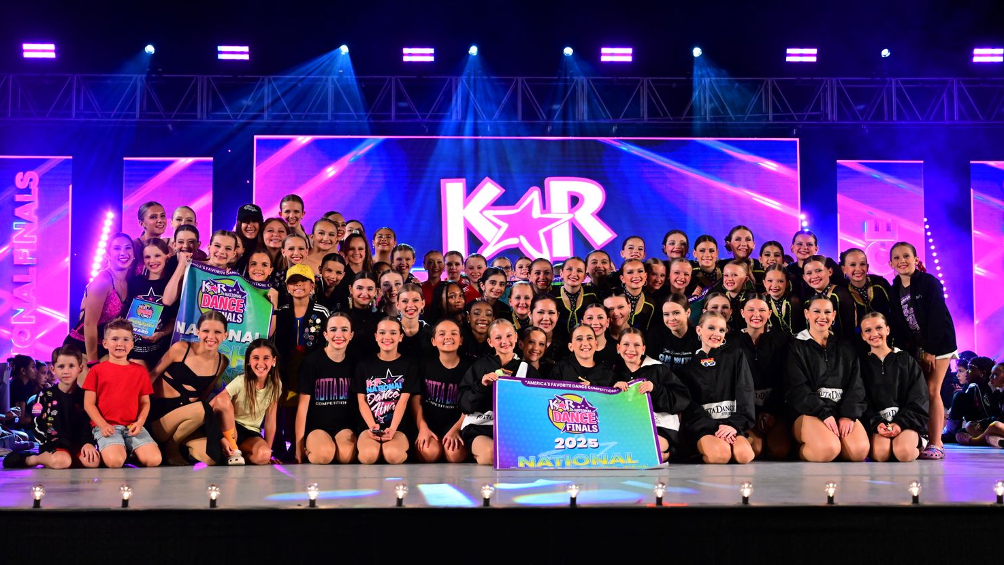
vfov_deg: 24.4
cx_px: 509
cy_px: 265
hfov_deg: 42.1
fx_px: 1305
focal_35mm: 49
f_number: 3.5
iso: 4000
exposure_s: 1/800
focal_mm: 46
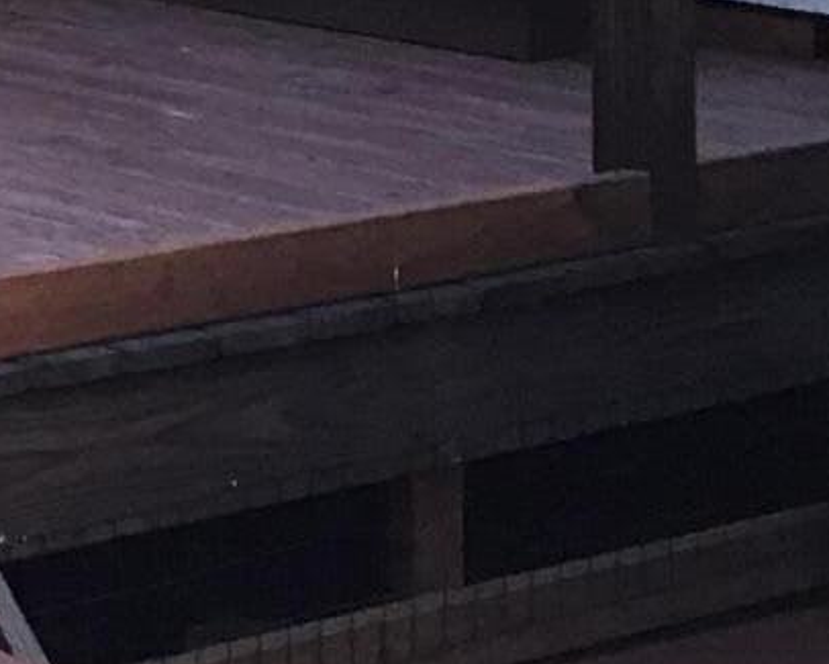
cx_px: -888
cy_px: -466
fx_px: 3657
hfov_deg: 11.5
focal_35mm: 149
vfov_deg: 9.9
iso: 25
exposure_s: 1/40
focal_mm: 3.3
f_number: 2.4
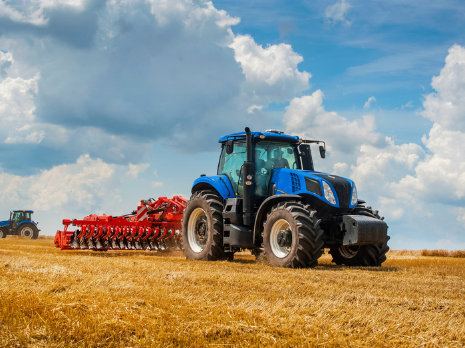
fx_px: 739
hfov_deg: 34.9
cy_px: 175
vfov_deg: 26.6
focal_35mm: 55
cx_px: 230
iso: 200
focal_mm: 50
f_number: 7.1
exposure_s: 1/1000
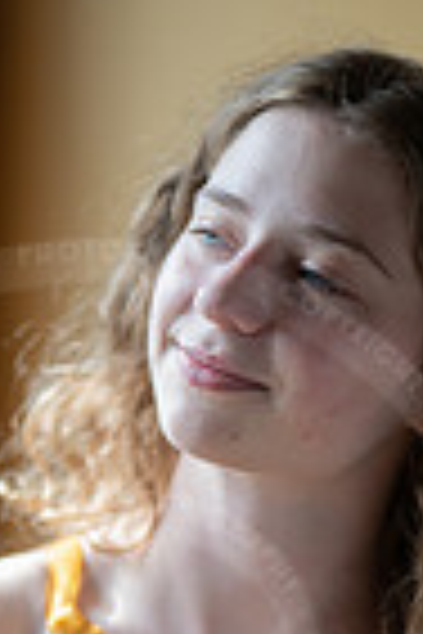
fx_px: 4794
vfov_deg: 7.5
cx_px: 216
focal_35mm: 272
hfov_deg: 5.1
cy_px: 787
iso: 250
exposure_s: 1/400
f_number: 1.2
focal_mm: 85
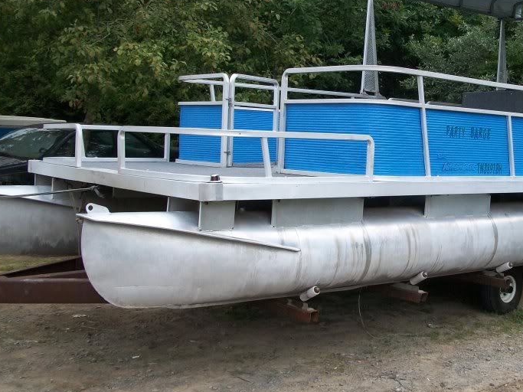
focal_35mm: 48
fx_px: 725
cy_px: 162
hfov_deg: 39.1
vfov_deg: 30.2
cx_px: 357
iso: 80
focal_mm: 5.7
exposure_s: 1/400
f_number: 2.9
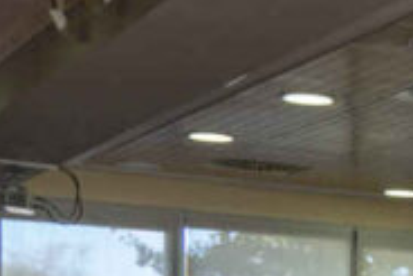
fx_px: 1722
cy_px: 513
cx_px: 1037
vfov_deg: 8.8
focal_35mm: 150
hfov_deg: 11.1
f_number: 7.1
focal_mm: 18
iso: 160
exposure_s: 1/20
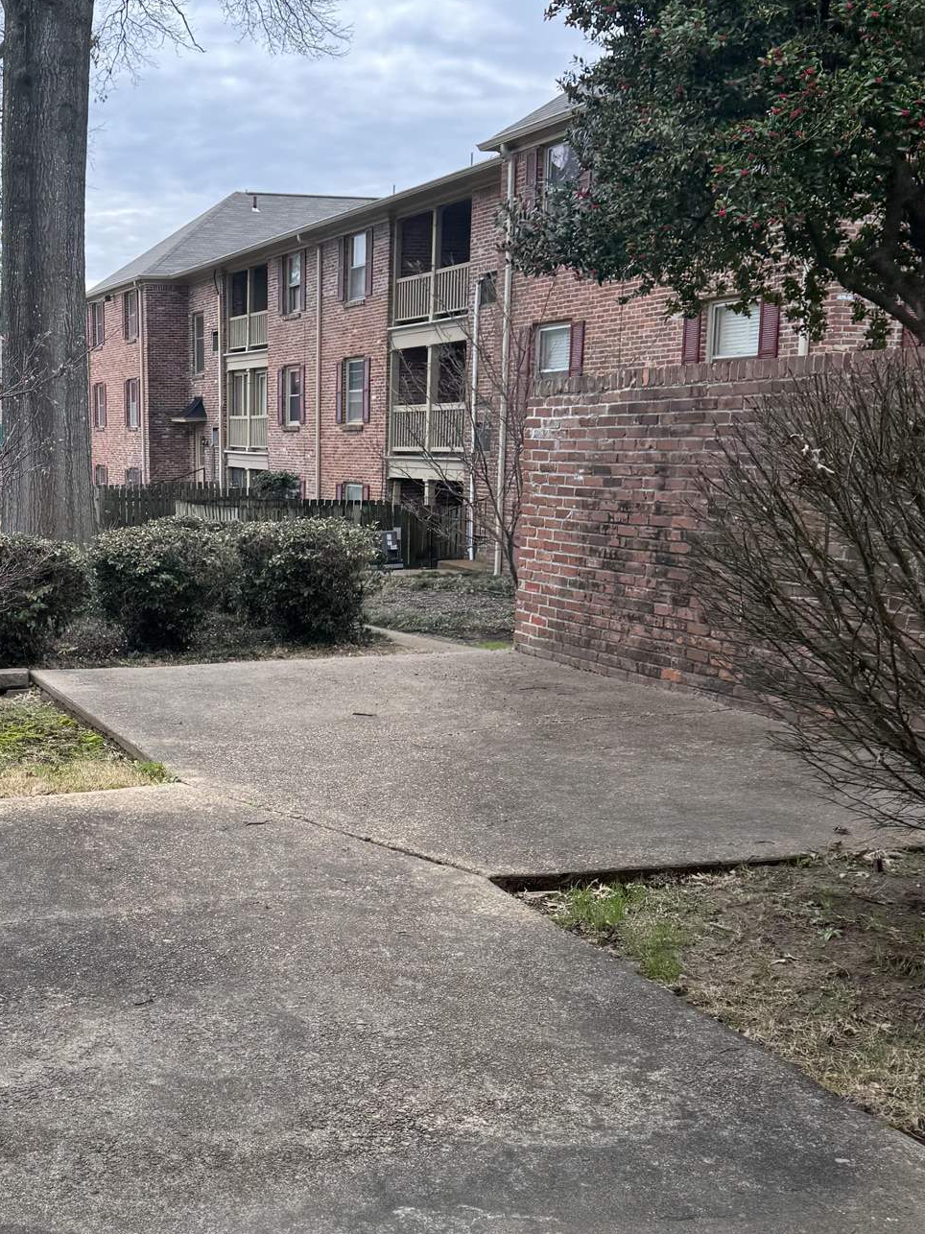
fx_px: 1533
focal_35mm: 43
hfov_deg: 32.9
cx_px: 226
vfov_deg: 43.7
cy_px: 715
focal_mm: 6.76
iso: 80
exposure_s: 1/1172
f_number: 1.78
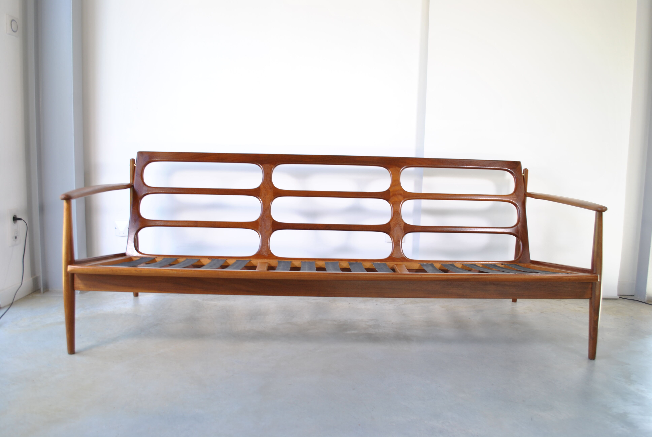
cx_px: 326
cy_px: 218
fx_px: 544
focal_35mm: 30
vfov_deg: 43.7
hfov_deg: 61.9
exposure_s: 1/25
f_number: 5.6
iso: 100
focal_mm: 20
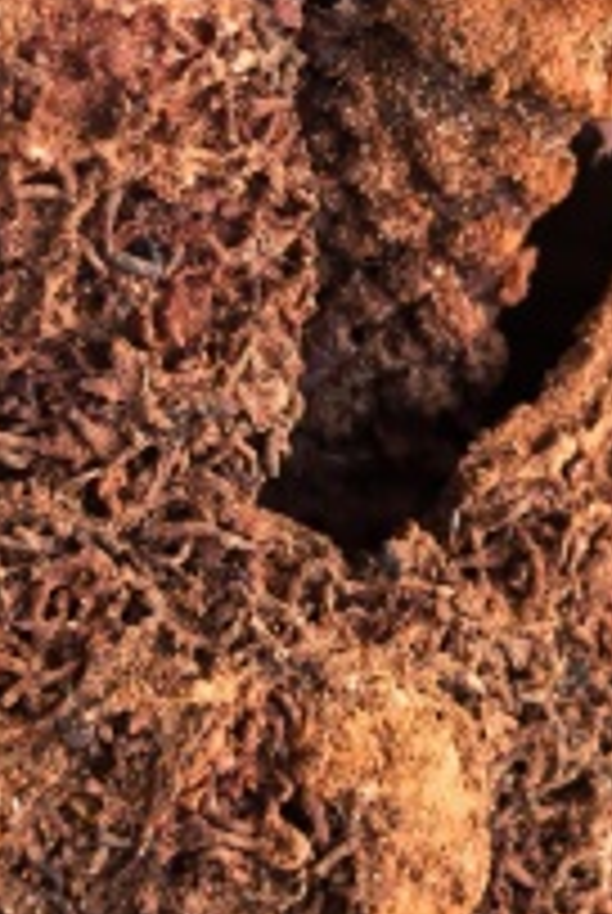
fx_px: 3329
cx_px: 554
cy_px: 173
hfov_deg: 10.4
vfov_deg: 15.5
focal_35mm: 131
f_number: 2
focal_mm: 6.98
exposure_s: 1/973
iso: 400
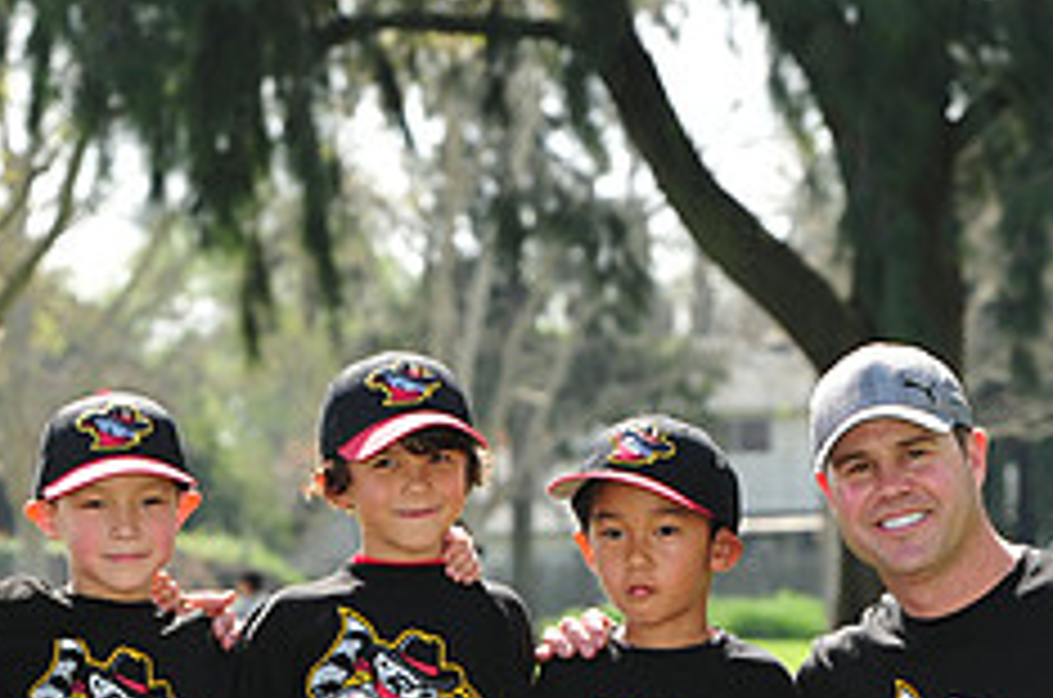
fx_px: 8699
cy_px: 838
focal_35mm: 298
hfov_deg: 6.9
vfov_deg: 4.6
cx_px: 338
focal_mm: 120
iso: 200
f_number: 8
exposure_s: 1/200
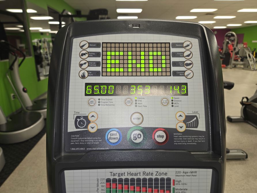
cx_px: 128
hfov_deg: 73.9
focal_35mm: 23
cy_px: 96
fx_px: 171
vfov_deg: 58.9
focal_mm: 5.4
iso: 80
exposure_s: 1/60
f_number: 1.8
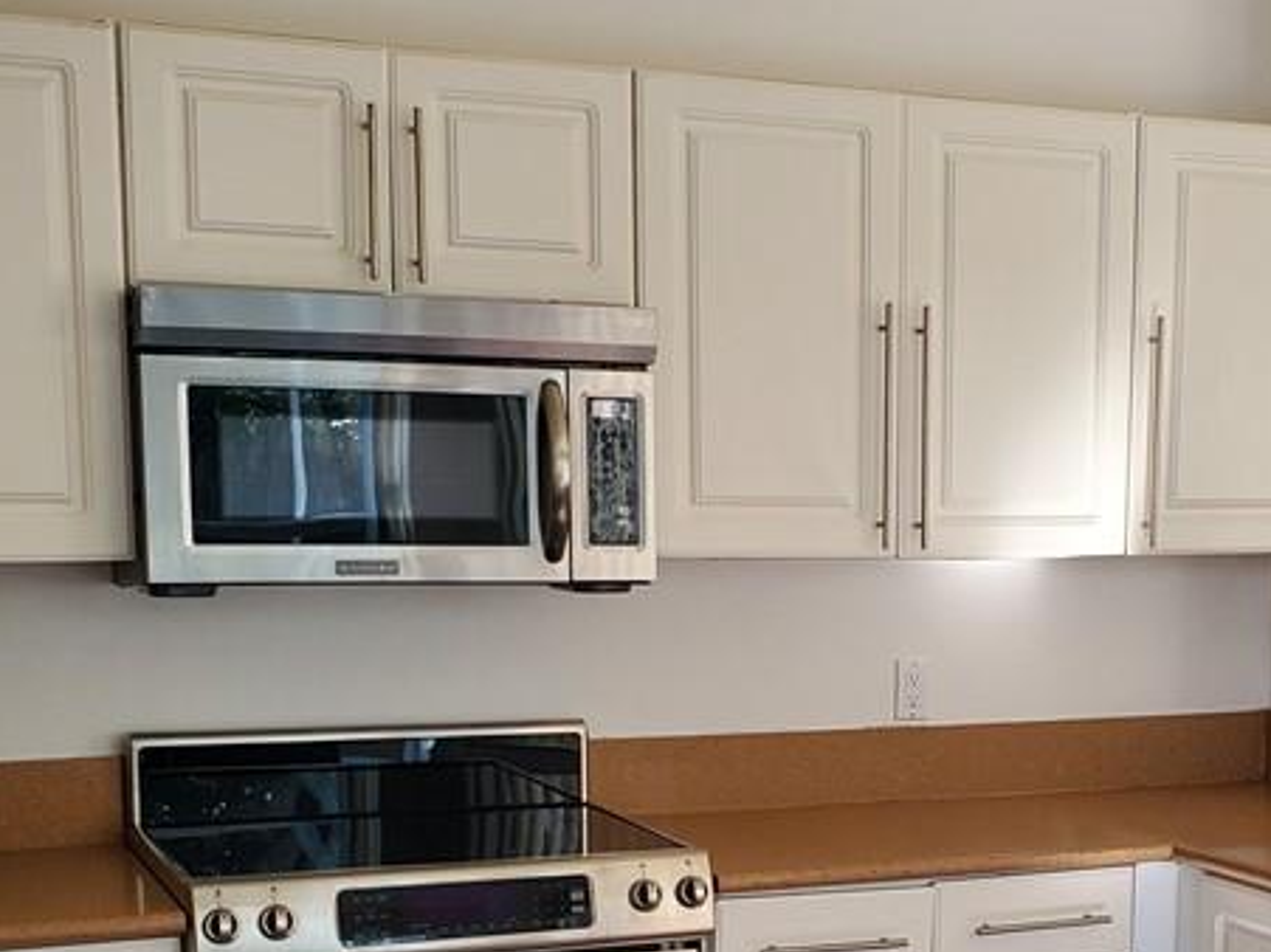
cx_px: 922
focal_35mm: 59
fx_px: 2166
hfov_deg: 32.2
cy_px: 803
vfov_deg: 24.3
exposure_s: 1/120
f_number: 2.4
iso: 125
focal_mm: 4.3
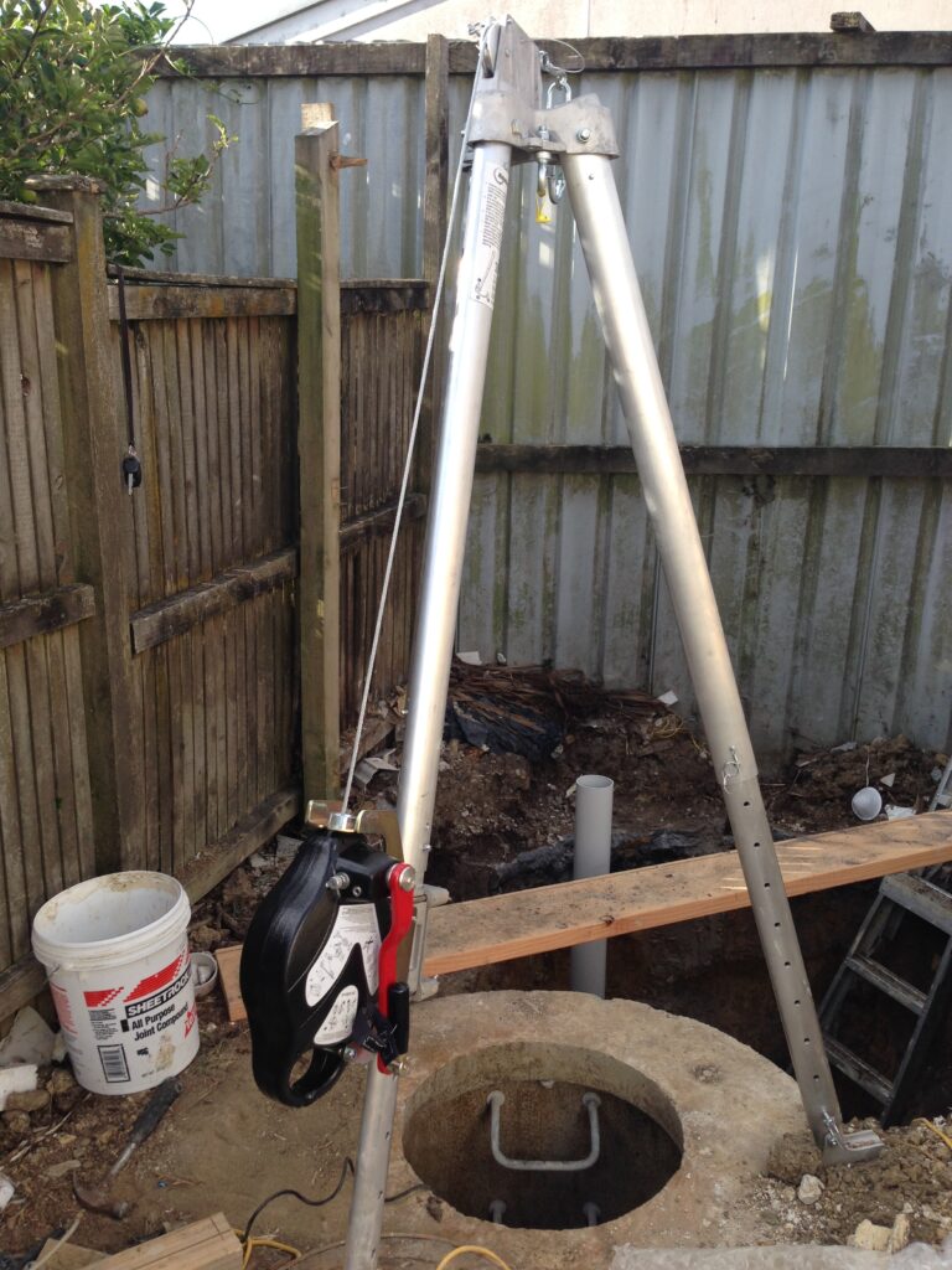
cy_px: 635
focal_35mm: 33
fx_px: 1210
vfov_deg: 55.4
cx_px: 476
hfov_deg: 42.9
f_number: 2.4
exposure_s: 1/467
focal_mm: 4.12
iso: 50
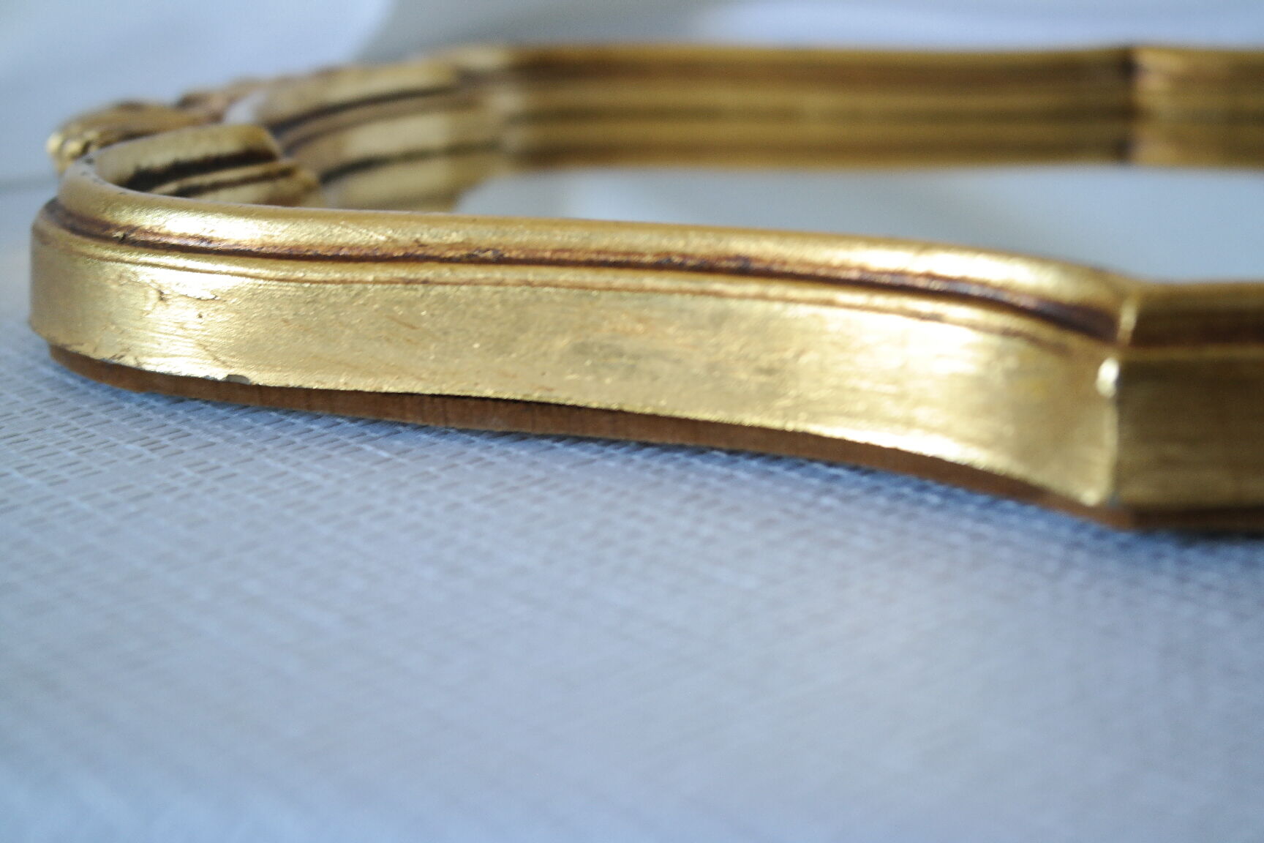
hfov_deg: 34.5
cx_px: 632
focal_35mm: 58
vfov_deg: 23.4
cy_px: 422
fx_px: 2036
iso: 800
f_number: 6.3
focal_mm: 38
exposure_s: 1/30
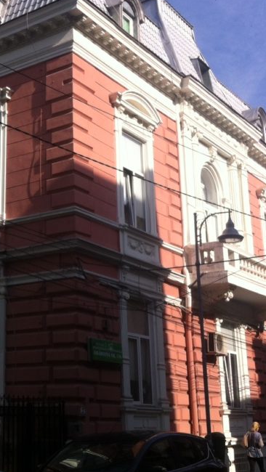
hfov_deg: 19.6
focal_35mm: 60
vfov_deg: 34.8
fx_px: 752
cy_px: 200
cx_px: 12
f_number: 2.8
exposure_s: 1/1160
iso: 80
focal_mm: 3.85
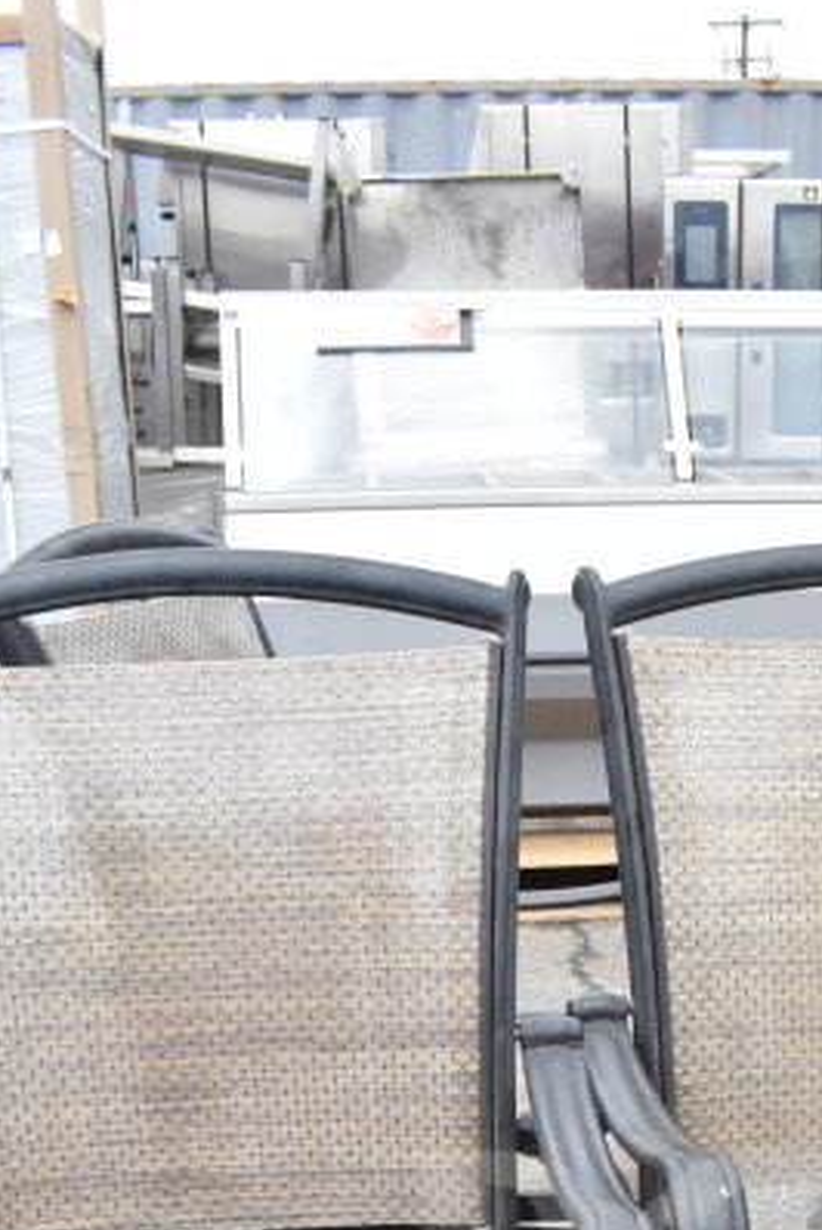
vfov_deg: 28.9
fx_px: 2120
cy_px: 1395
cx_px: 686
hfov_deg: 21.6
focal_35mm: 62
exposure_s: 1/200
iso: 200
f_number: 7.1
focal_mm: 18
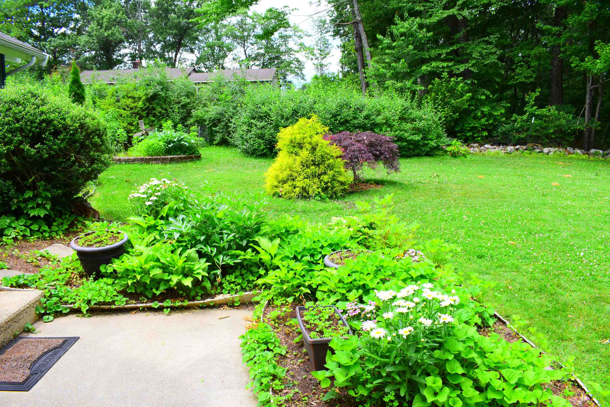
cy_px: 202
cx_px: 302
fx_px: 474
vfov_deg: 46.4
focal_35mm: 28
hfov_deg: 65.5
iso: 200
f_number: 8
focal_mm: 18
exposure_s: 1/250
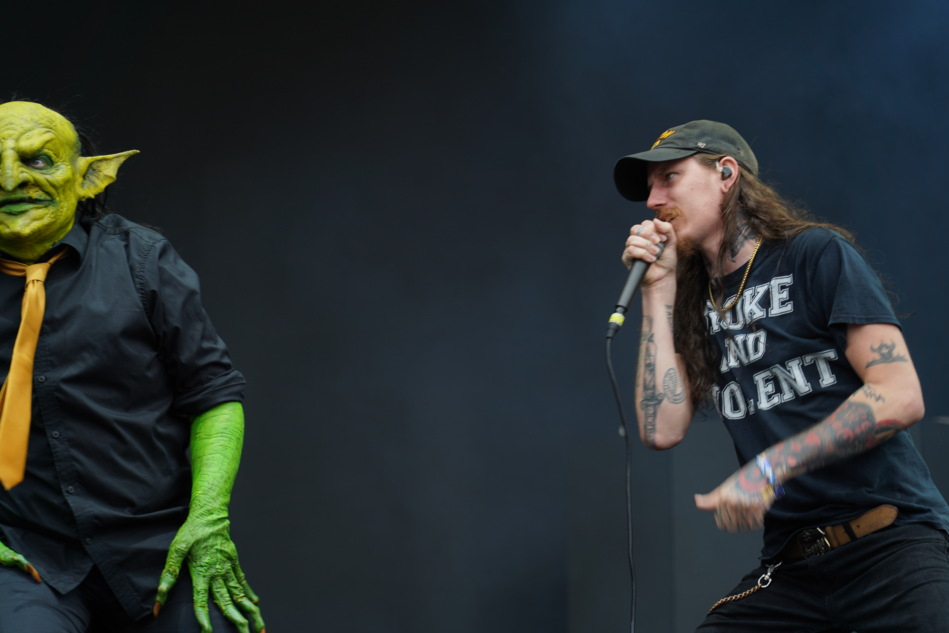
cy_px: 316
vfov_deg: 13.7
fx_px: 2636
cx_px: 474
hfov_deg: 20.4
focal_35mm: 100
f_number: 4.5
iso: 100
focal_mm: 100
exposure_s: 1/125
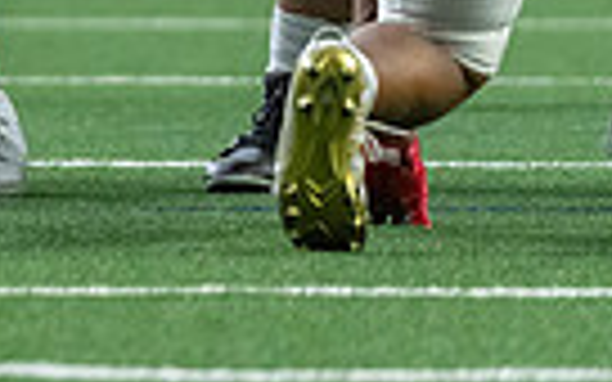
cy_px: -324
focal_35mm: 909
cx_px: -234
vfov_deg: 1.4
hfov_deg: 2.3
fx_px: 15161
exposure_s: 1/1250
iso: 5000
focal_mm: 200
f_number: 2.8
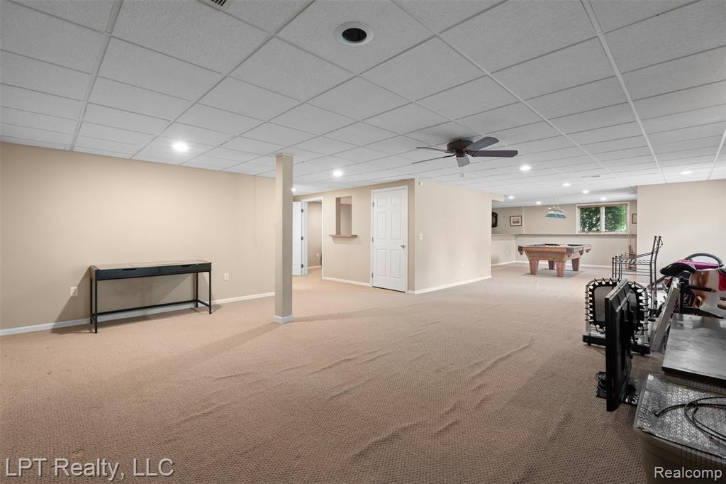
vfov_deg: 73.7
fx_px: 323
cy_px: 242
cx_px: 363
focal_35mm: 16
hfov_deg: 96.8
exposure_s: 2.5
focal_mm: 16
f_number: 9
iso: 200
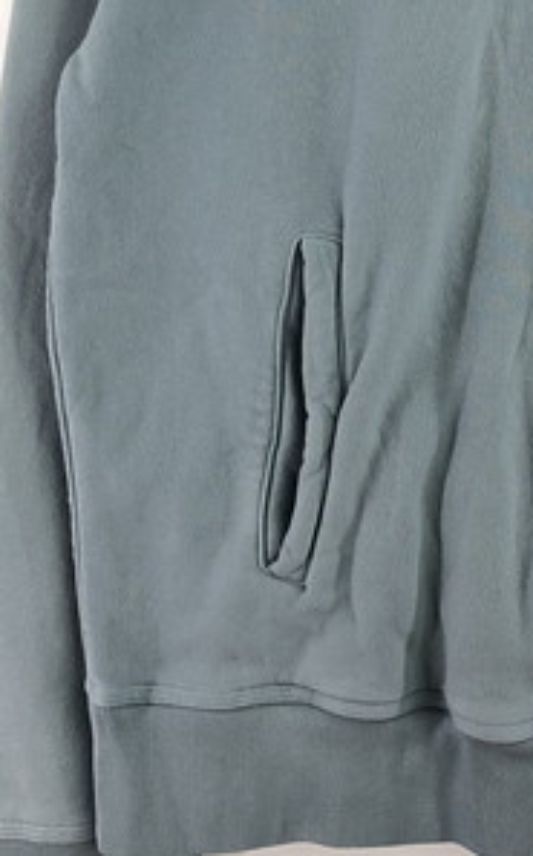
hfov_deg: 15.9
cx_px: 565
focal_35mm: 80
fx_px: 1864
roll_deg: +0.5
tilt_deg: -22.3
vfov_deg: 24.2
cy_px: -81
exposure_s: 1/100
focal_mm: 4
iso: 25
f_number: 1.8
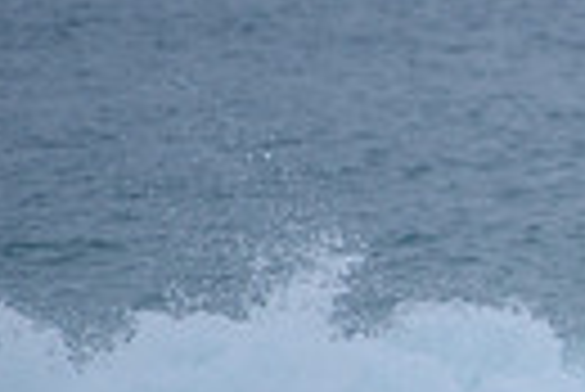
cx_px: 1215
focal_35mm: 2233
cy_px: 313
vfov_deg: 0.6
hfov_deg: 0.9
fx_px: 36326
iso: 320
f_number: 5.6
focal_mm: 500
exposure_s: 1/2000
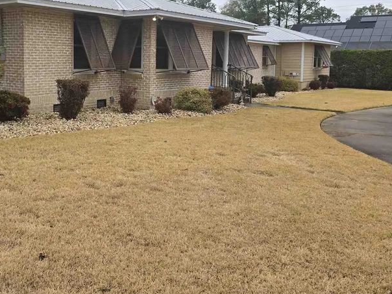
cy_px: 102
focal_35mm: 39
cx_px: 123
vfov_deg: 36.5
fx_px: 442
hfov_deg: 46.9
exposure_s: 1/323
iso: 12
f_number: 1.7
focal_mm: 6.3
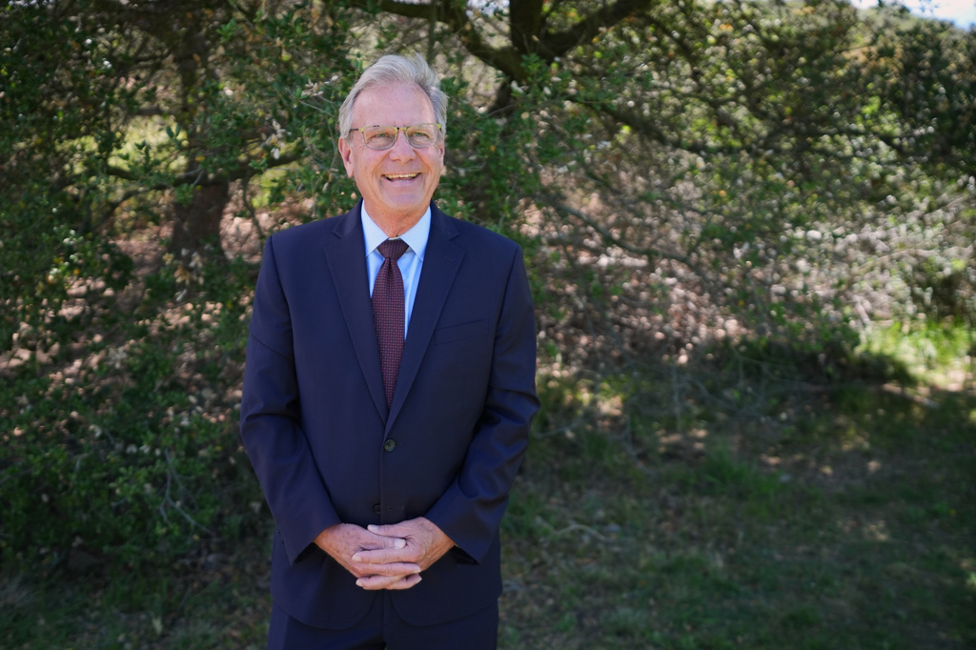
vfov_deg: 37.8
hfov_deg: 54.4
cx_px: 488
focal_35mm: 35
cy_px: 325
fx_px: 949
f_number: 2.8
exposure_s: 1/1600
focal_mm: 35
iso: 500
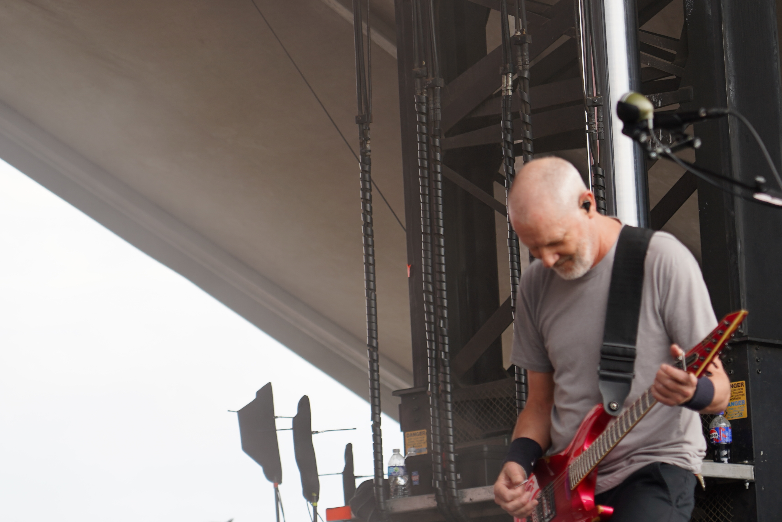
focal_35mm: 184
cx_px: 377
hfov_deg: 11.2
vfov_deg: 7.5
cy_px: 269
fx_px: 3997
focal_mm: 105
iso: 100
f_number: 4
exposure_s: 1/125
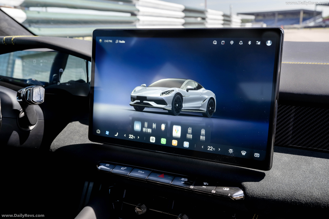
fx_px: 366
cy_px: 110
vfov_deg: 33.4
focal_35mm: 40
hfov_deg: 48.5
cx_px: 164
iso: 250
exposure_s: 1/20
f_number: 6.3
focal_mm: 40
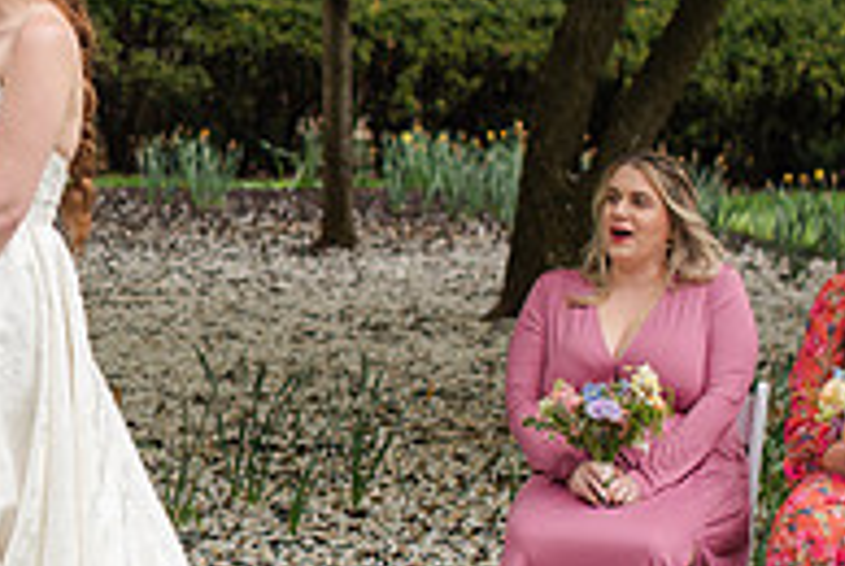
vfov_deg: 8.3
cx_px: -206
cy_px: 246
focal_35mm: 165
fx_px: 3879
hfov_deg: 12.1
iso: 100
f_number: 3.5
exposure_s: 1/640
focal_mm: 50
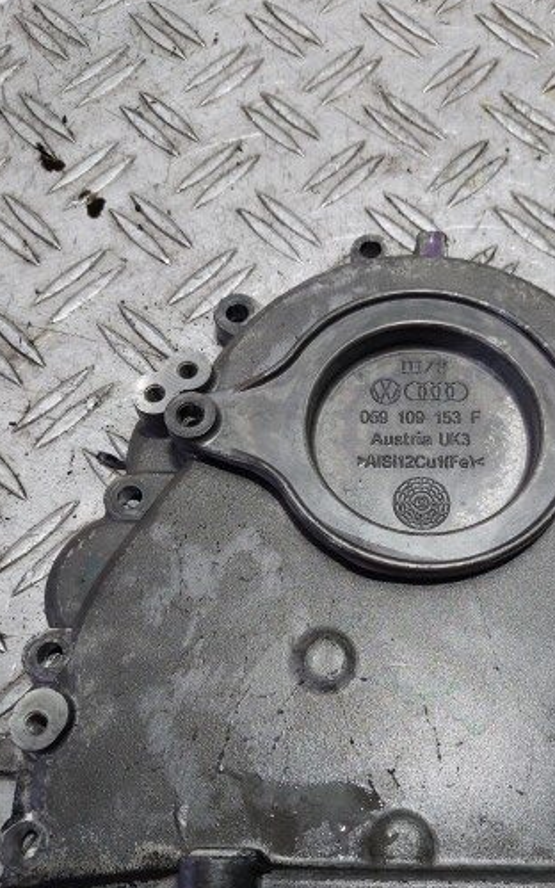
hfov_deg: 37.0
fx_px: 823
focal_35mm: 34
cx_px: 363
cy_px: 552
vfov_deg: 56.1
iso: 100
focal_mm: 5.23
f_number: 1.8
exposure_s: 1/100
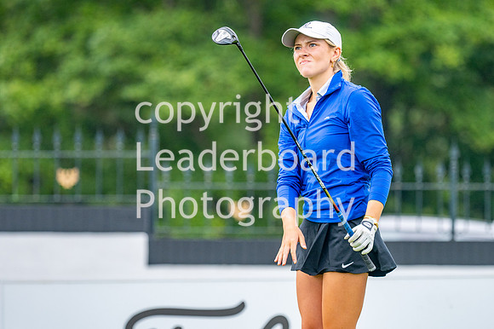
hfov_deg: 4.6
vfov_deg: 3.1
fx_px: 6171
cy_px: 164
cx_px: 247
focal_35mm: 450
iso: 400
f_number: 4.5
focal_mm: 300
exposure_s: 1/1250
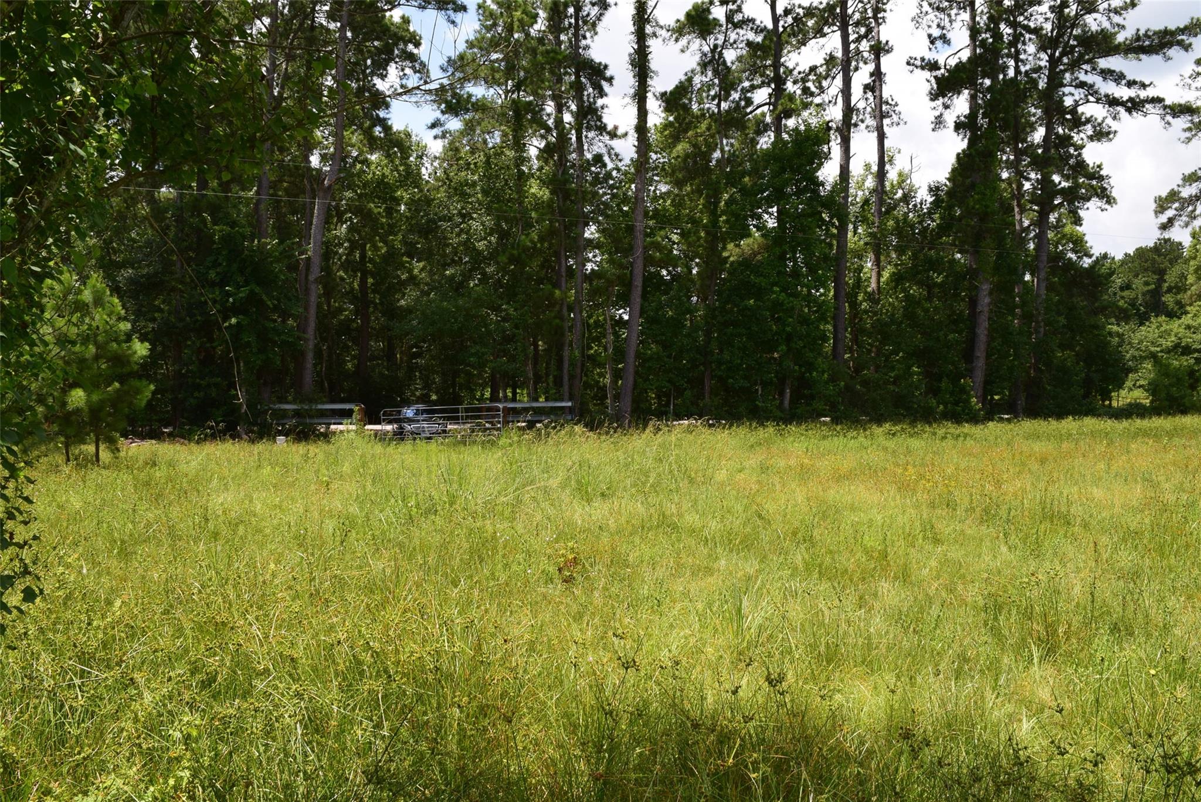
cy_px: 401
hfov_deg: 67.4
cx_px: 600
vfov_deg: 48.0
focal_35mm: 27
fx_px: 901
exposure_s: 1/320
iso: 400
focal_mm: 18
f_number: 10
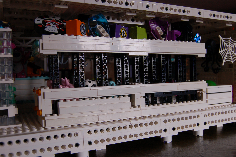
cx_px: 118
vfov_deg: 38.3
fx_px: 226
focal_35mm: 34
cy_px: 78
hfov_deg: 55.1
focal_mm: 23
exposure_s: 1/125
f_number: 5.6
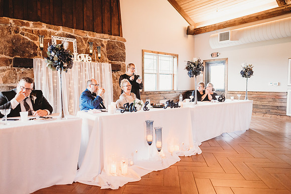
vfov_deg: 51.9
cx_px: 146
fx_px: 199
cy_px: 97
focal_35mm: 25
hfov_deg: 72.3
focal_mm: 24
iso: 2000
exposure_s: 1/125
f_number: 2.5
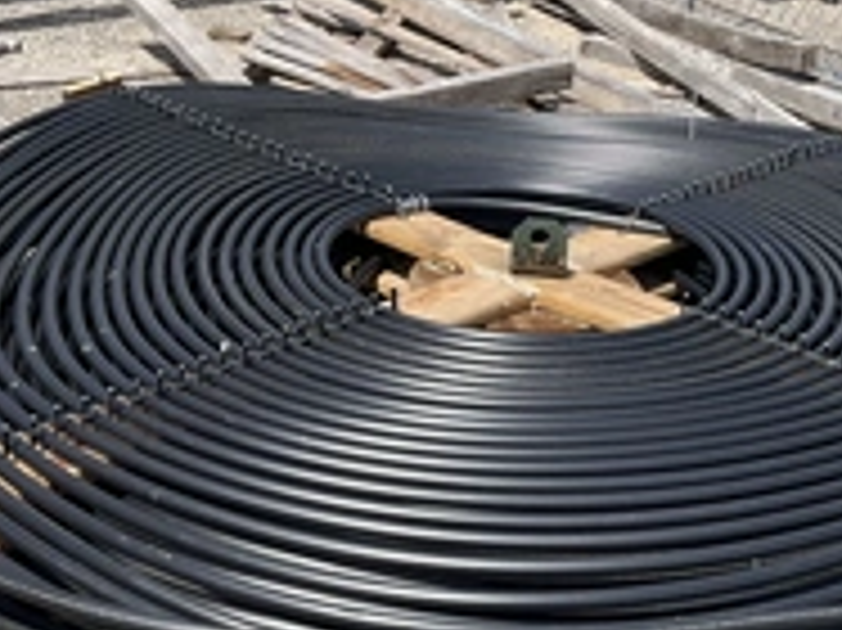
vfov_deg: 23.4
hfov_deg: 31.0
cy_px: 450
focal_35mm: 62
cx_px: 554
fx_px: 1507
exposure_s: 1/1848
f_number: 1.8
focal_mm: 3
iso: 25
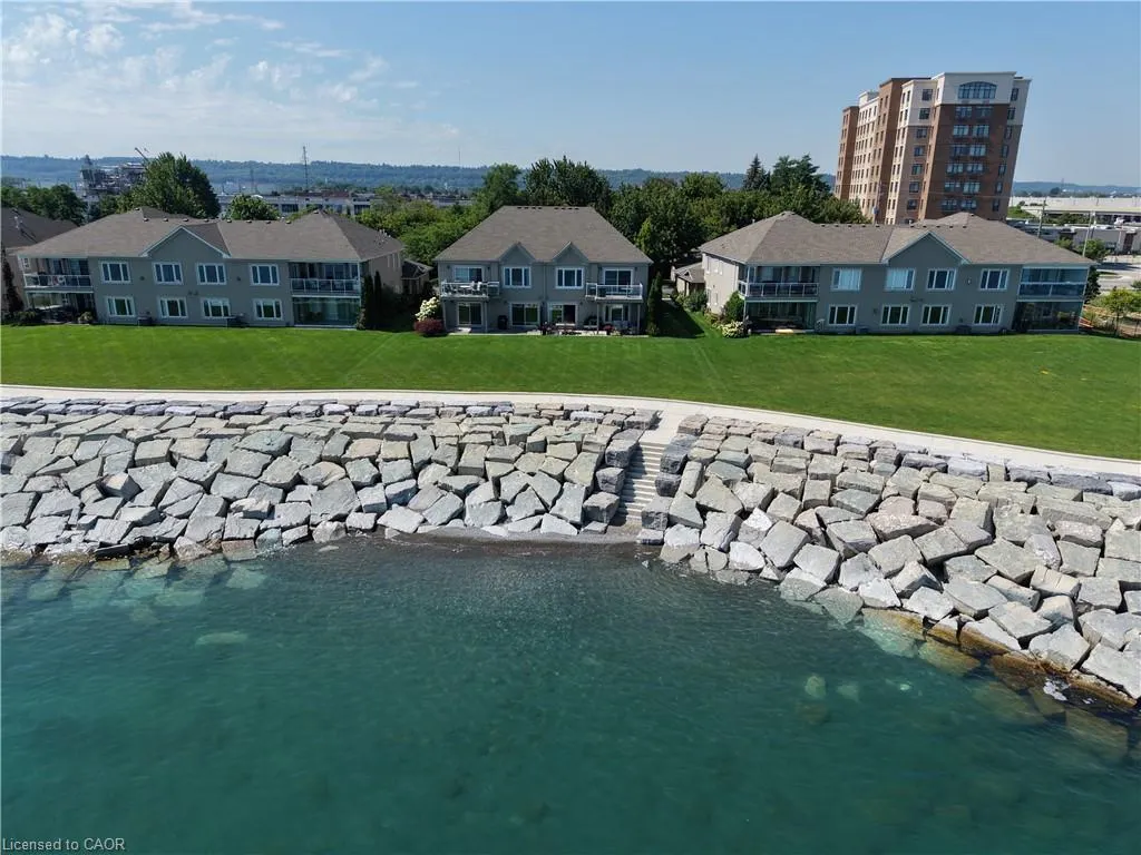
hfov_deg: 71.6
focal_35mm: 24
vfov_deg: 56.8
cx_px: 570
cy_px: 428
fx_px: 791
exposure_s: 1/6000
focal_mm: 8.67
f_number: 1.8
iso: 200
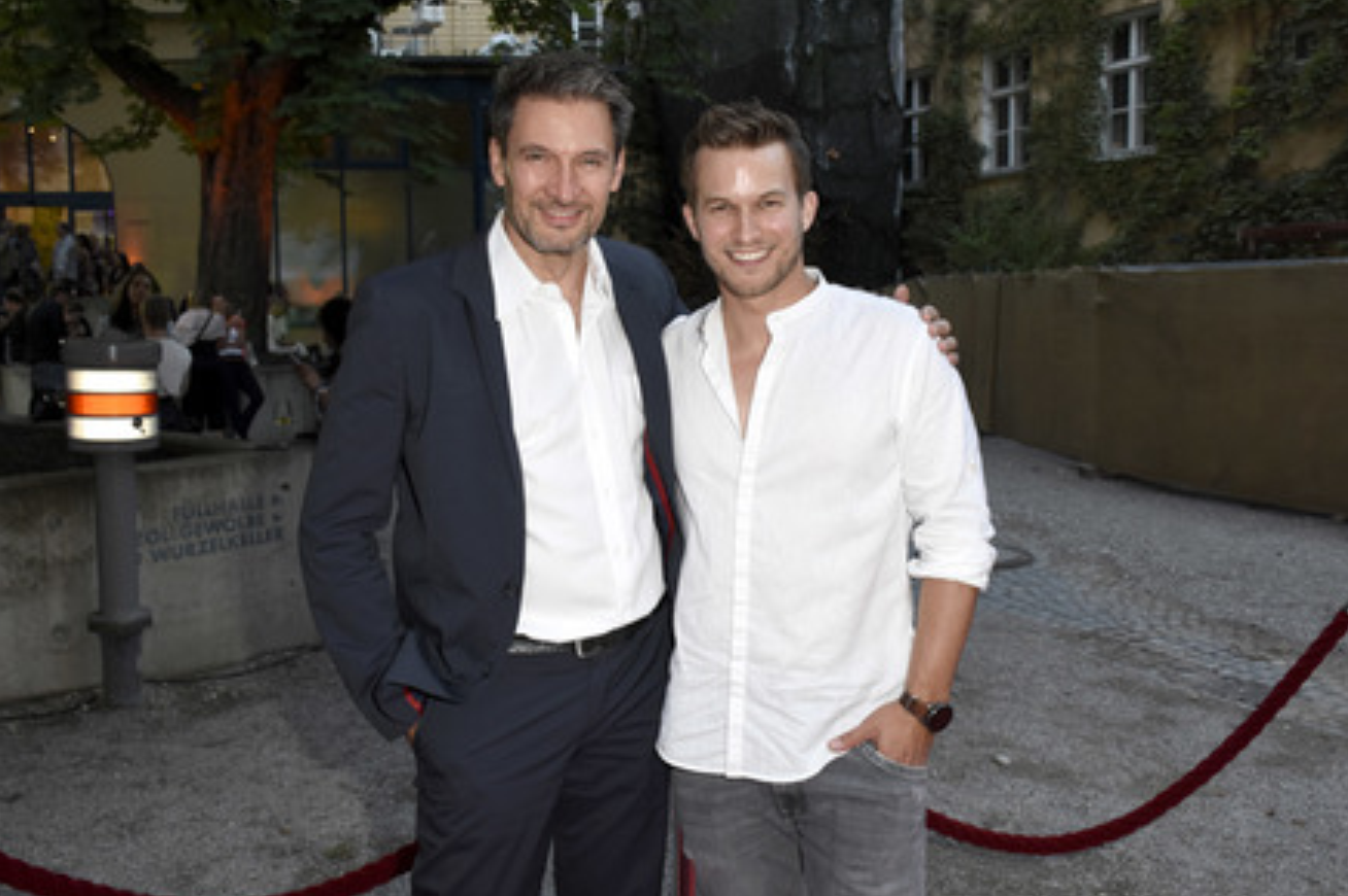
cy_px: 457
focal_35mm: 31
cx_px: 666
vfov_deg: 42.3
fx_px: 1160
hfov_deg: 60.3
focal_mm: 20
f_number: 6.3
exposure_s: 1/60
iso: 800
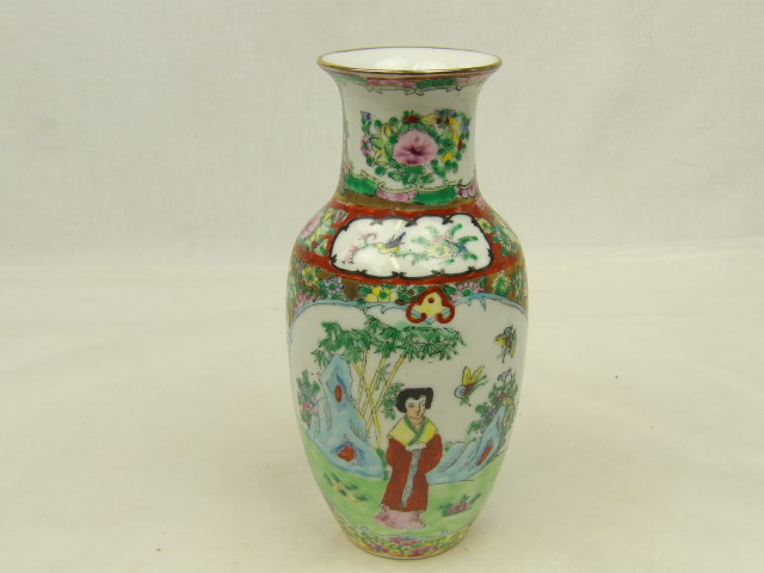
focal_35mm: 46
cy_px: 286
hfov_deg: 41.2
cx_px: 382
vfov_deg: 31.5
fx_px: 1015
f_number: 3.8
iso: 103
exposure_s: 1/40
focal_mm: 8.2
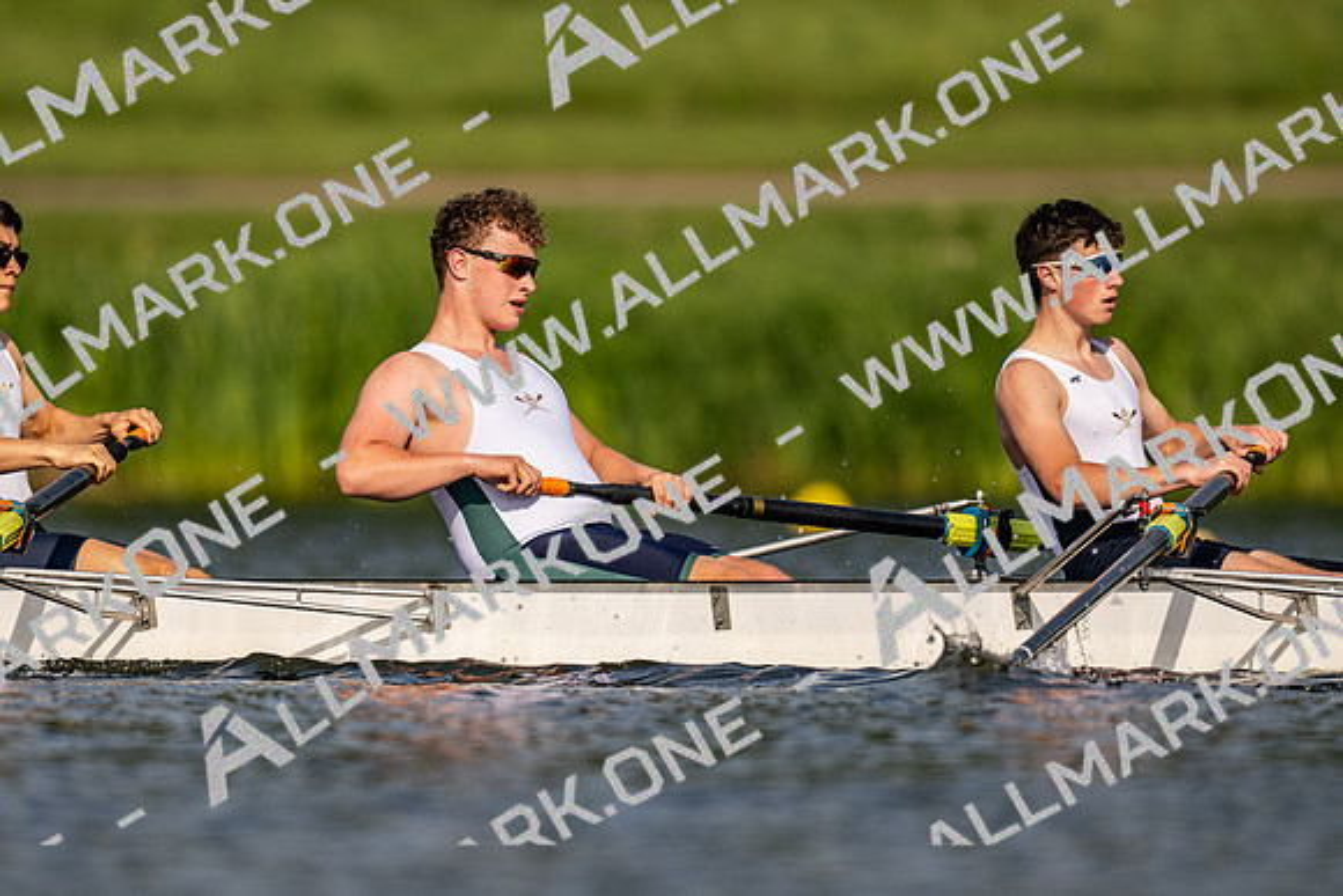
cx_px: 672
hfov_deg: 2.3
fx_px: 33599
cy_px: 448
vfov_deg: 1.5
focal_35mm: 900
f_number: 4
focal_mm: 600
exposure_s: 1/2500
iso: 180
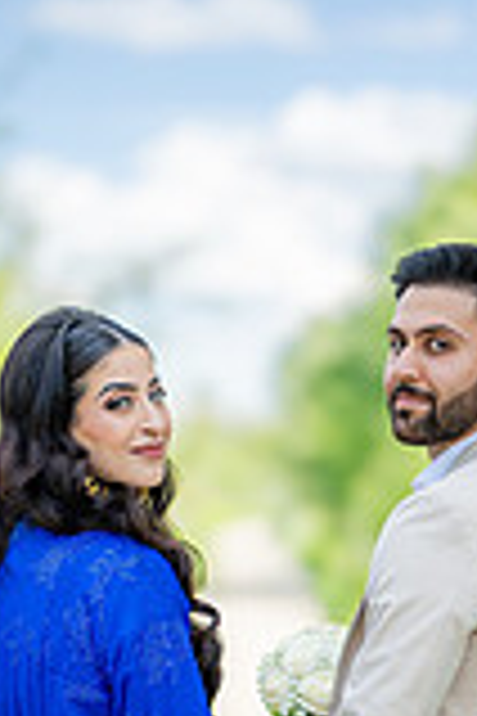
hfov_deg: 13.8
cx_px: 320
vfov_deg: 19.8
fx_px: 1967
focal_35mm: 99
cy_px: 779
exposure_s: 1/3200
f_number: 1.2
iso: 125
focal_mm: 35
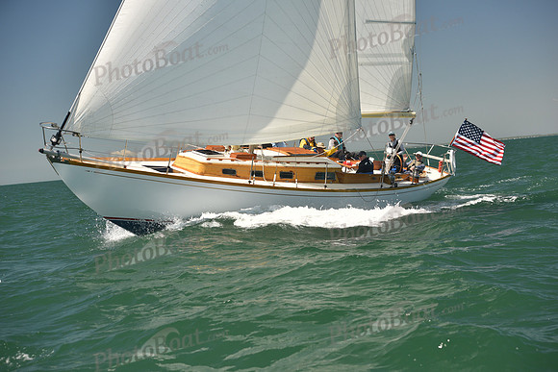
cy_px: 186
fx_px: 1085
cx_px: 279
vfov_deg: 19.5
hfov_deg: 28.8
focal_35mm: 70
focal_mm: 70
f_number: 4.5
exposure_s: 1/800
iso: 250
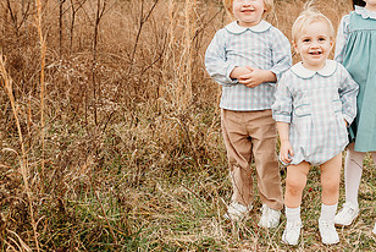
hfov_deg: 37.6
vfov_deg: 27.3
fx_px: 512
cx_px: 341
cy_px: 72
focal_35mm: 49
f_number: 3.2
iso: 160
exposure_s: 1/400
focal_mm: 24
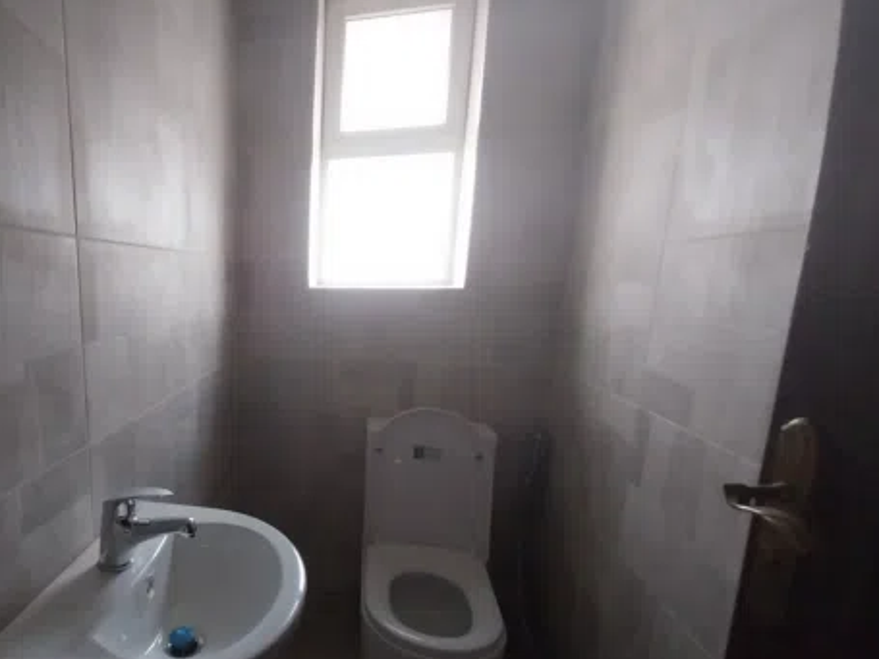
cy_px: 384
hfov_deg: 77.0
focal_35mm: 20
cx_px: 243
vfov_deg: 65.5
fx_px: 508
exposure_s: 1/50
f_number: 2.2
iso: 160
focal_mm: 1.3
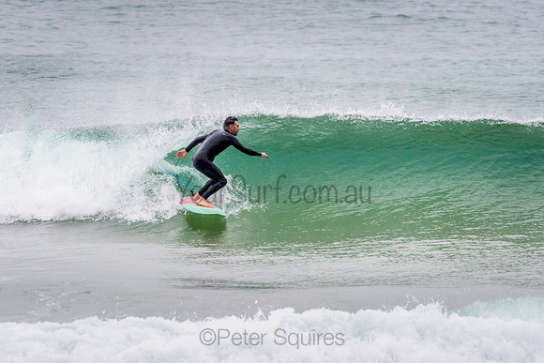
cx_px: 236
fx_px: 9270
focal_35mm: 613
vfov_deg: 2.2
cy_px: 148
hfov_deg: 3.4
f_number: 5.6
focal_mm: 500
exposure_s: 1/1000
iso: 800
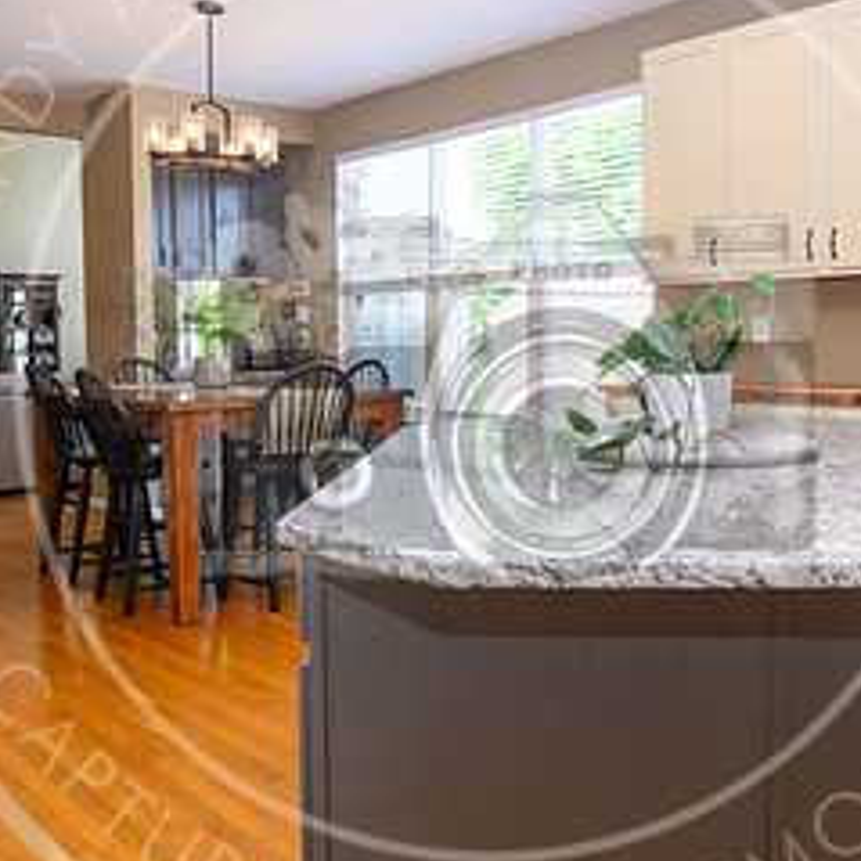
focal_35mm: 35
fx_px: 985
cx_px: 494
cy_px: 387
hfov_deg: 47.1
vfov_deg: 47.2
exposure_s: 1/320
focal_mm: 17
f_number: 5.6
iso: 1000
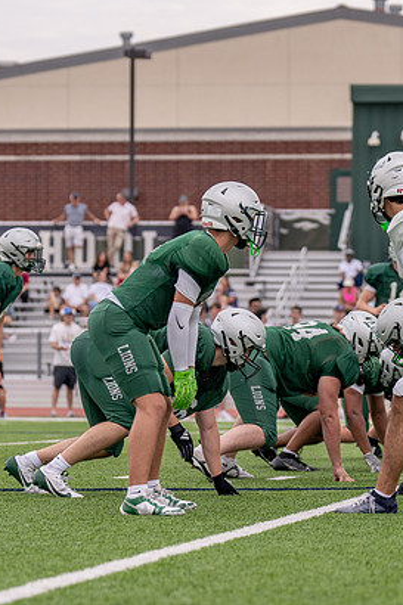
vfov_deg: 10.7
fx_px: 3226
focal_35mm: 192
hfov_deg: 7.1
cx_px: 315
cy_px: 349
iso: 320
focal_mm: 100
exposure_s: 1/3200
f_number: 2.8
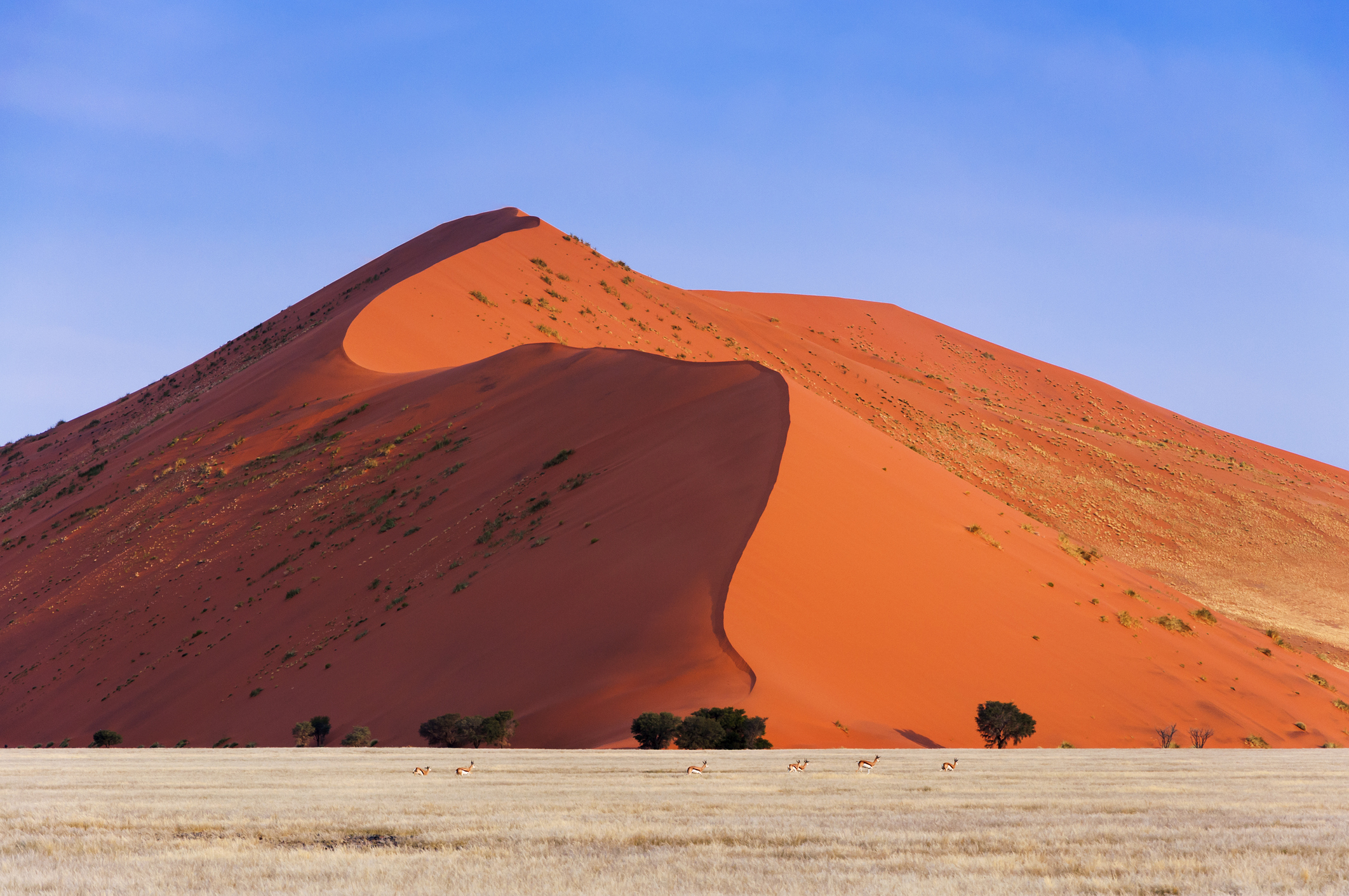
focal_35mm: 158
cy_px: 448
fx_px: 5895
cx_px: 674
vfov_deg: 8.7
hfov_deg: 13.1
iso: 200
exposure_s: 1/125
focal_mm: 105
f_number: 9
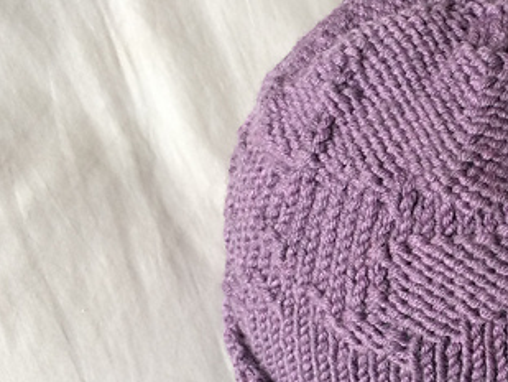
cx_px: 511
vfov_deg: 24.3
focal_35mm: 60
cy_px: 250
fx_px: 881
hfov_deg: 29.9
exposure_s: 1/33
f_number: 2.2
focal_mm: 4.15
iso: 40
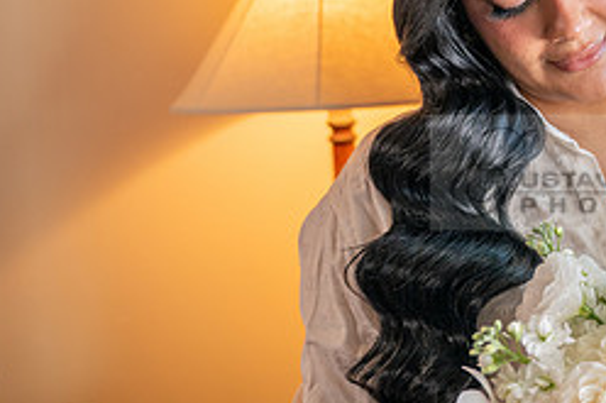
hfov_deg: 27.2
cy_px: 172
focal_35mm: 69
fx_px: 1161
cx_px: 643
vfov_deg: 19.7
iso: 400
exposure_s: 1/200
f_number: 2.8
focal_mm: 29.5
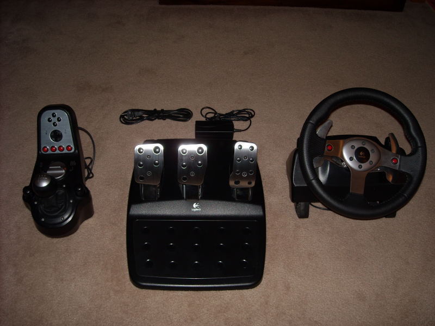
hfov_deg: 52.6
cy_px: 163
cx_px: 218
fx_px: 440
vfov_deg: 40.7
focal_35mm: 35
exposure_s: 1/60
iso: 64
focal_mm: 5.7
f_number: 2.8
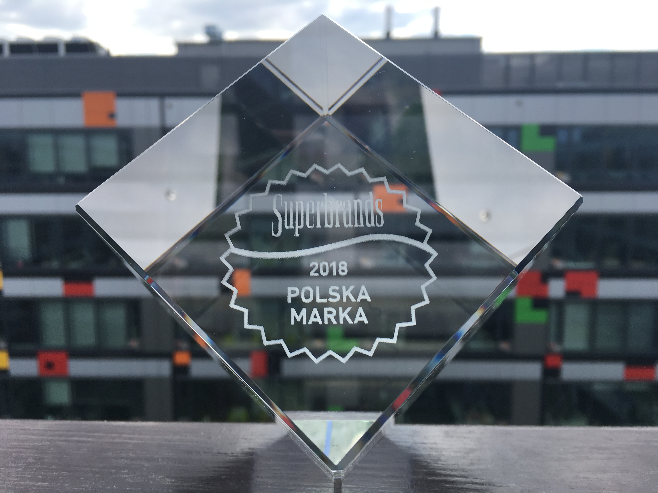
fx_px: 551
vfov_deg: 48.2
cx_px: 329
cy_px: 246
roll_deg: -0.1
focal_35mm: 29
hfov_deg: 61.7
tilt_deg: -7.2
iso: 25
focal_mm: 4.15
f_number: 2.2
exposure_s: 1/818
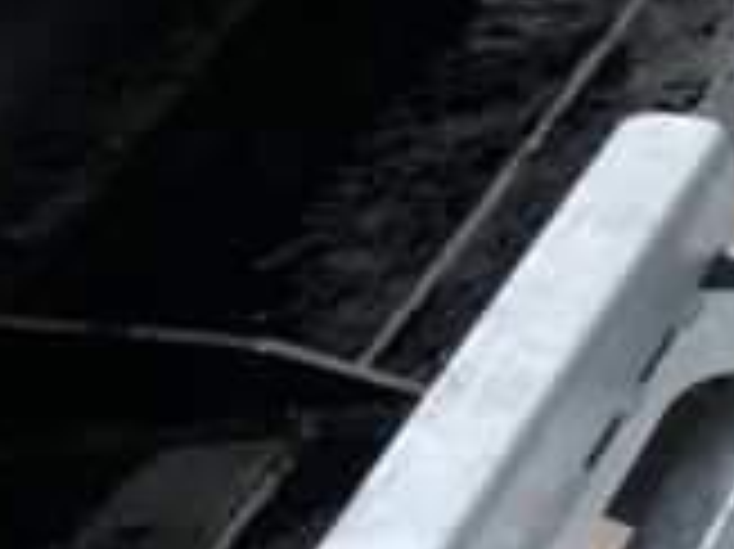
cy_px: 1138
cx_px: 2031
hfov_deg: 9.2
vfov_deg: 7.8
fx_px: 3856
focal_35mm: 182
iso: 16
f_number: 1.8
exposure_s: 1/781
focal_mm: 3
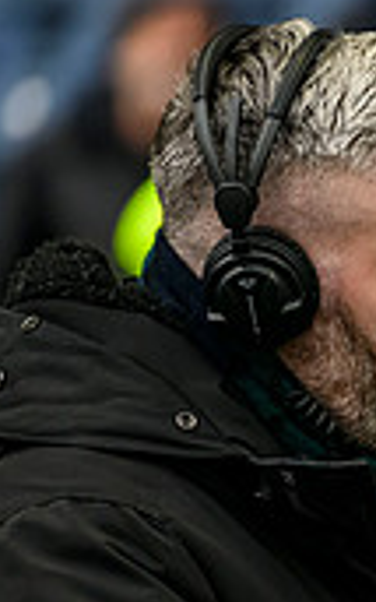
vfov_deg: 3.0
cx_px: 843
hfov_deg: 1.9
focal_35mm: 691
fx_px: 11320
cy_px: 554
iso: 3200
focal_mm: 200
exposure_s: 1/2000
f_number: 2.8
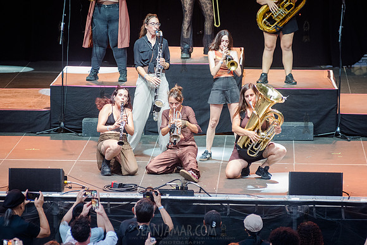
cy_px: 119
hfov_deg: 8.4
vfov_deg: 5.6
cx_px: 174
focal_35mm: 246
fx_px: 2504
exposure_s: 1/250
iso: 2000
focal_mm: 200
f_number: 4
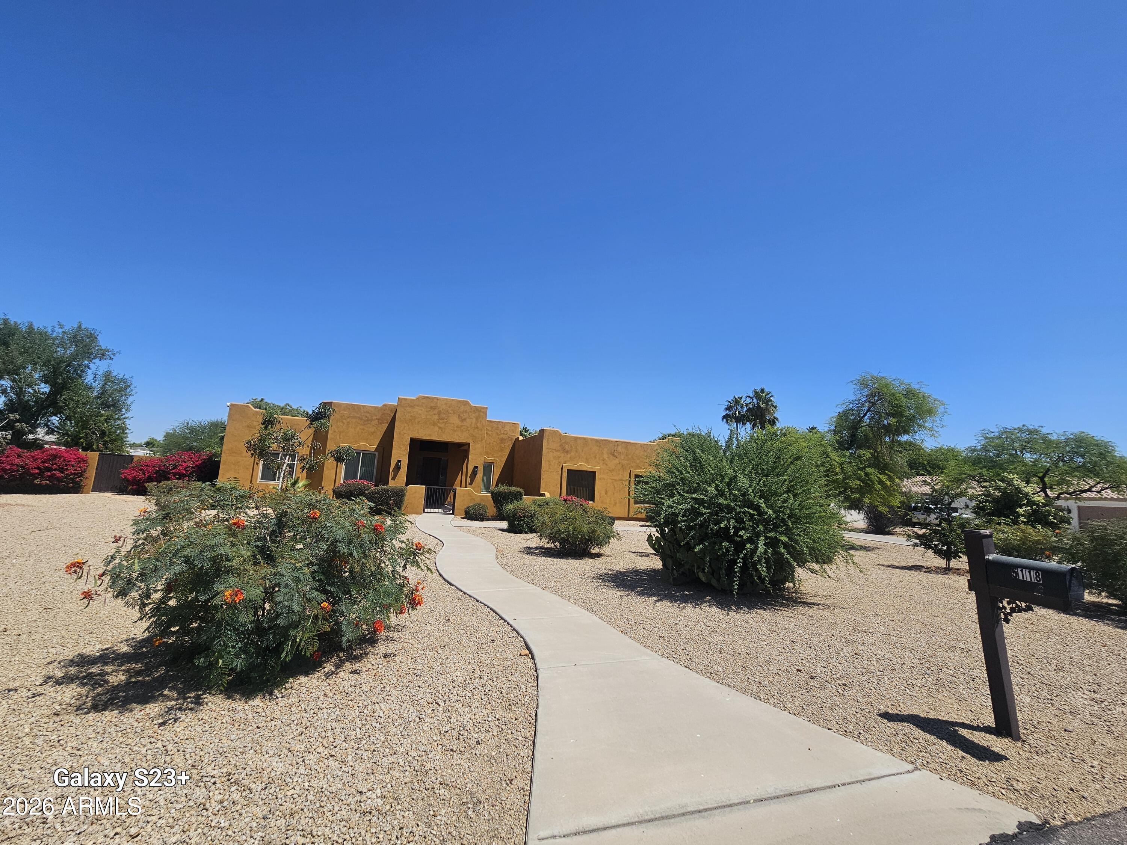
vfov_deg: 89.9
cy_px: 422
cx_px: 564
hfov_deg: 106.2
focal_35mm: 13
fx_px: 423
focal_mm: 2.2
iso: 50
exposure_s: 1/3677
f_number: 2.2
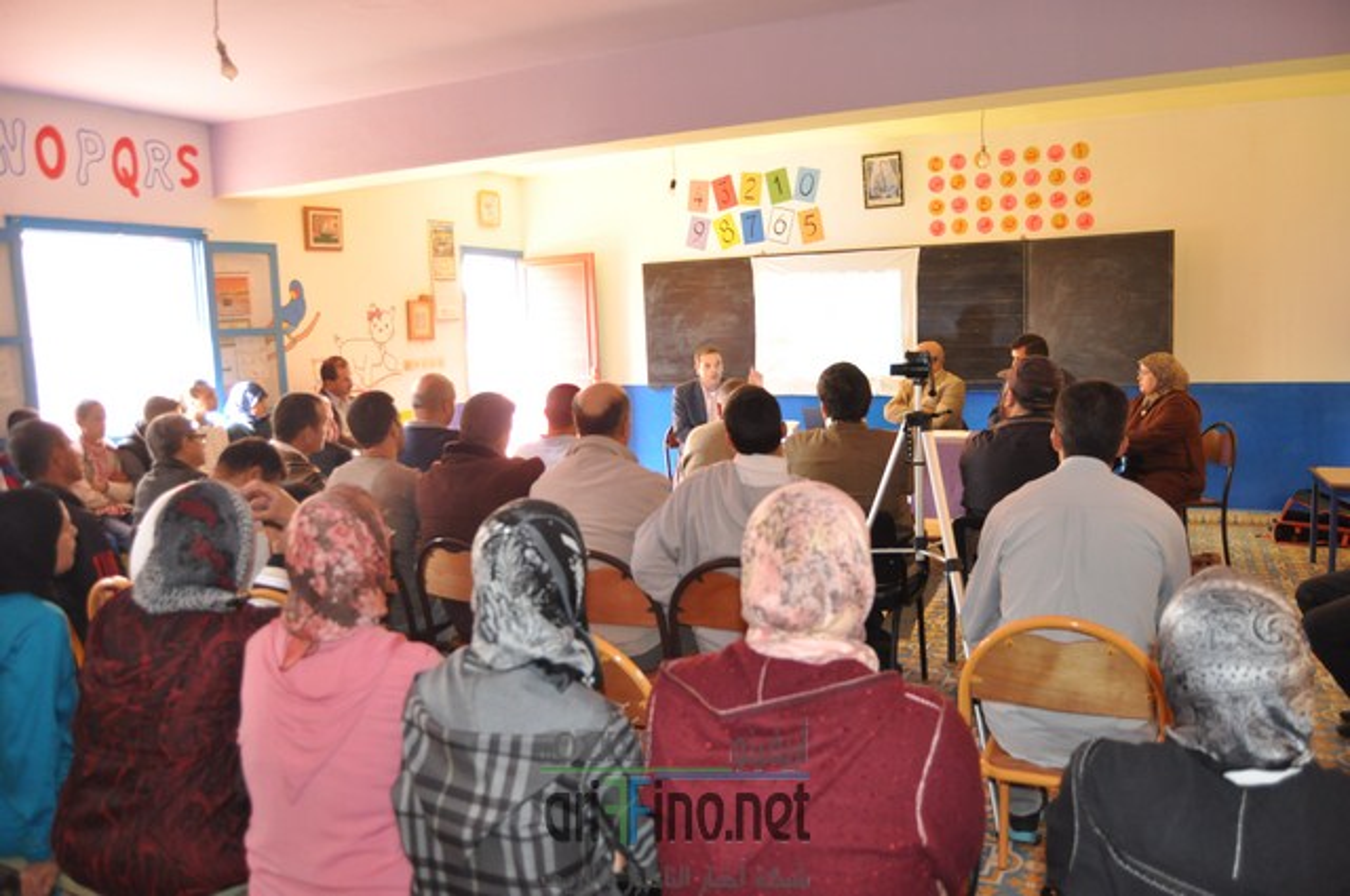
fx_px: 1011
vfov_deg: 47.8
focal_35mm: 27
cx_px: 675
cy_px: 448
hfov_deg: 67.4
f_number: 3.5
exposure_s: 1/80
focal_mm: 18
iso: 800
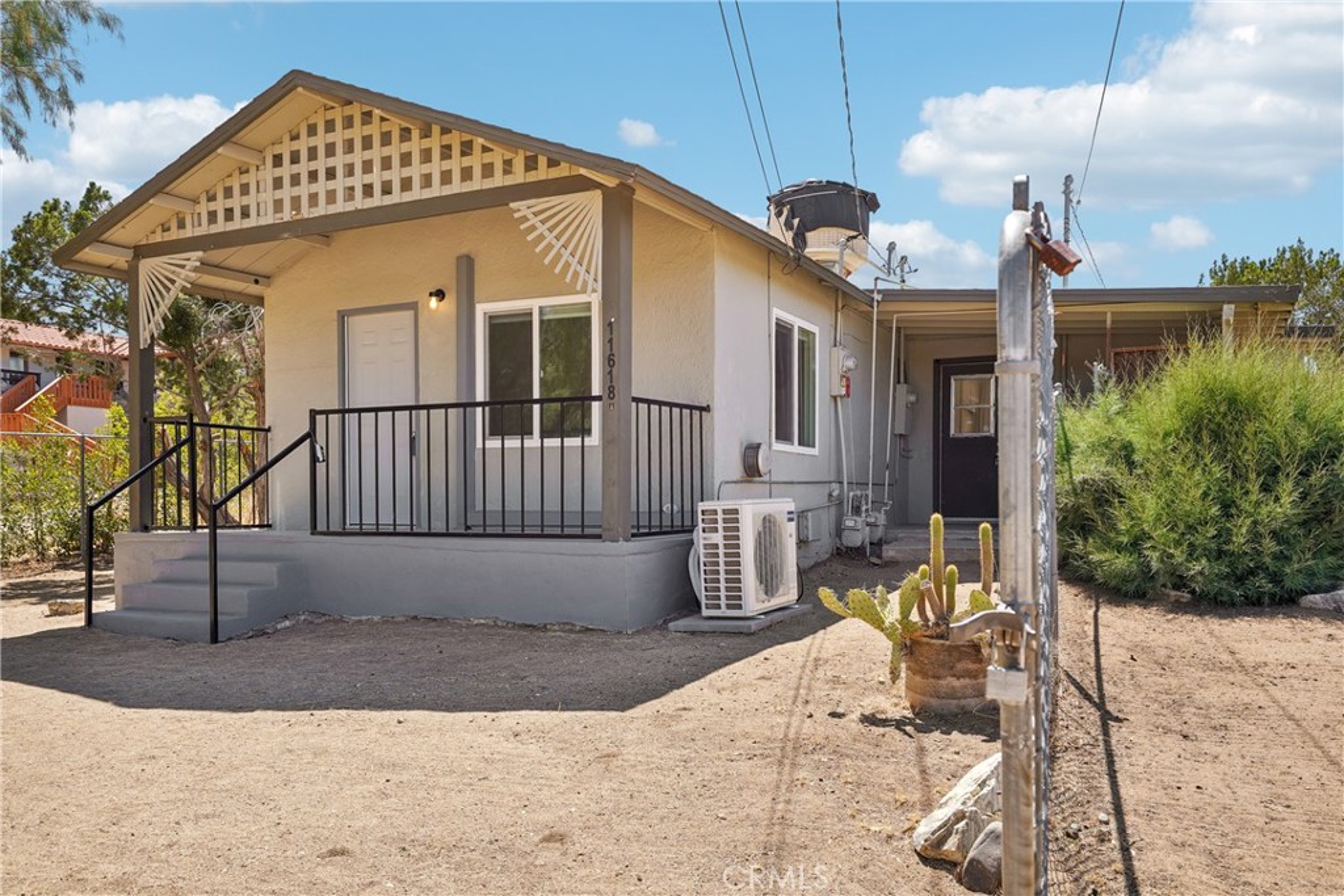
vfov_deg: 46.4
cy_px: 448
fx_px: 1045
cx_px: 672
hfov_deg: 65.5
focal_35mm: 28
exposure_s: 1/125
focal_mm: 28
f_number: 8
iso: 100
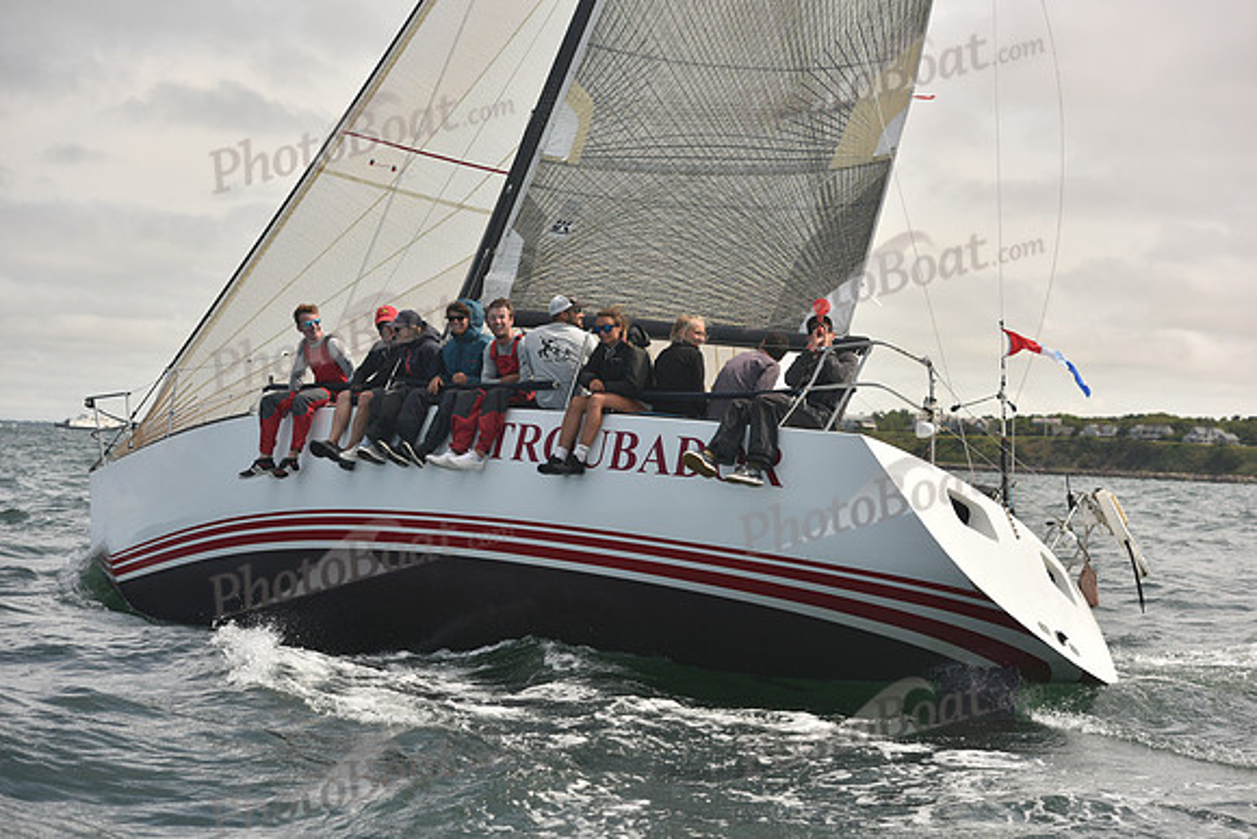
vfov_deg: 19.5
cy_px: 420
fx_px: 2445
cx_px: 628
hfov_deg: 28.8
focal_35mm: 70
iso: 320
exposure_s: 1/1000
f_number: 5
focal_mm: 70
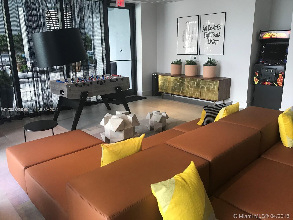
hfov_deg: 63.4
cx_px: 146
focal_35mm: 28
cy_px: 110
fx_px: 237
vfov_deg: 49.7
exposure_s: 1/30
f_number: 1.8
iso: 32
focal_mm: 3.99
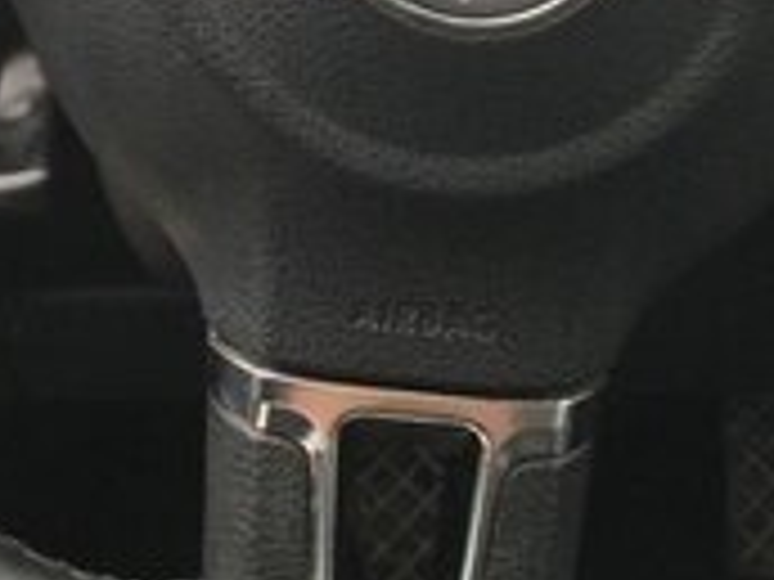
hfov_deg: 17.6
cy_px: -101
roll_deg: -5.4
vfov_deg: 13.0
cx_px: 567
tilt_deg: -25.0
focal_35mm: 111
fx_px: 2482
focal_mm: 4.15
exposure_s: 1/100
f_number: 2.2
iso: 40
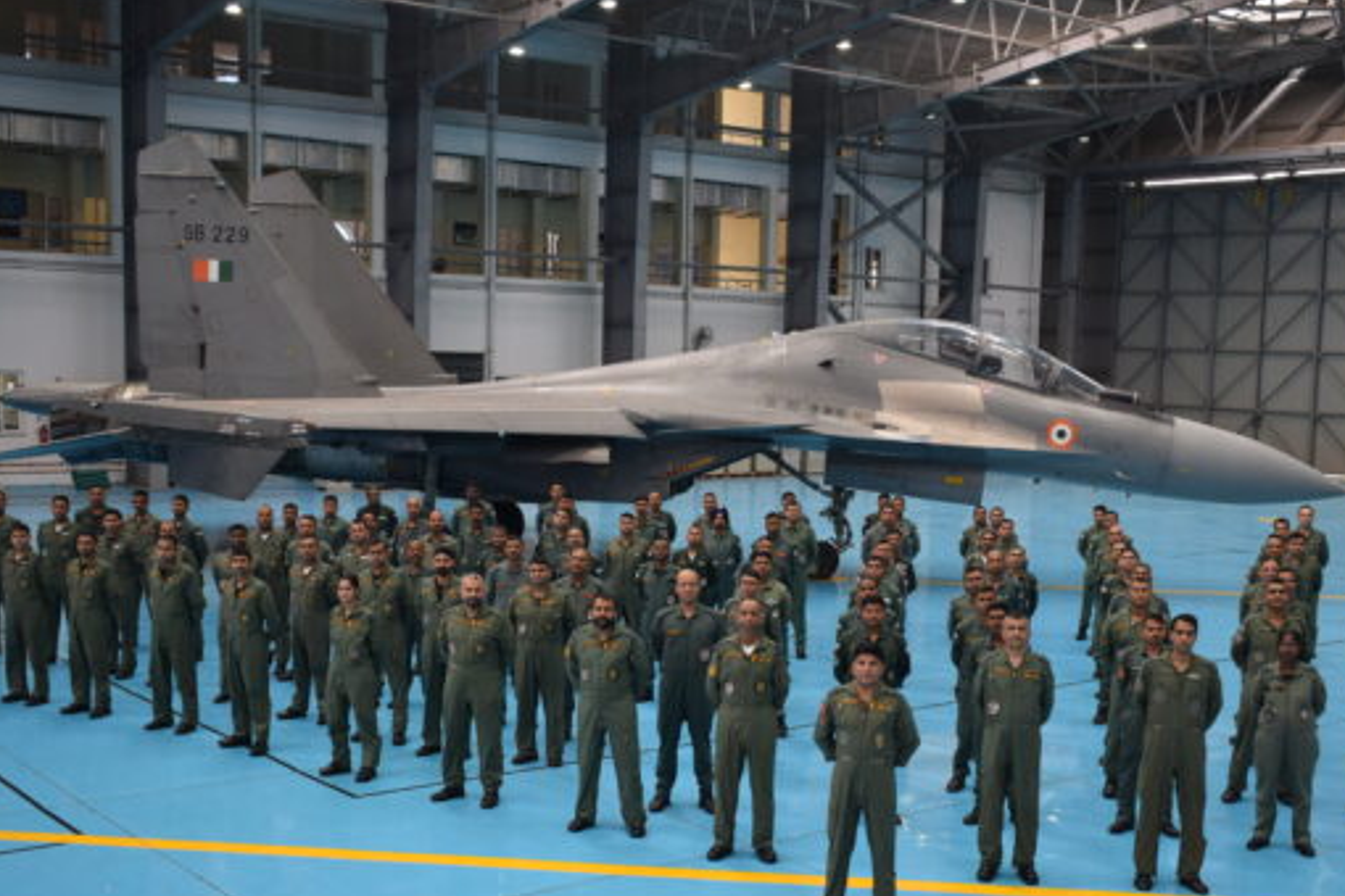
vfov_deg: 29.8
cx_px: 699
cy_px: 556
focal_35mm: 45
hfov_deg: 43.6
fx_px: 1681
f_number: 4.5
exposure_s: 1/80
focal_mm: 22
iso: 400
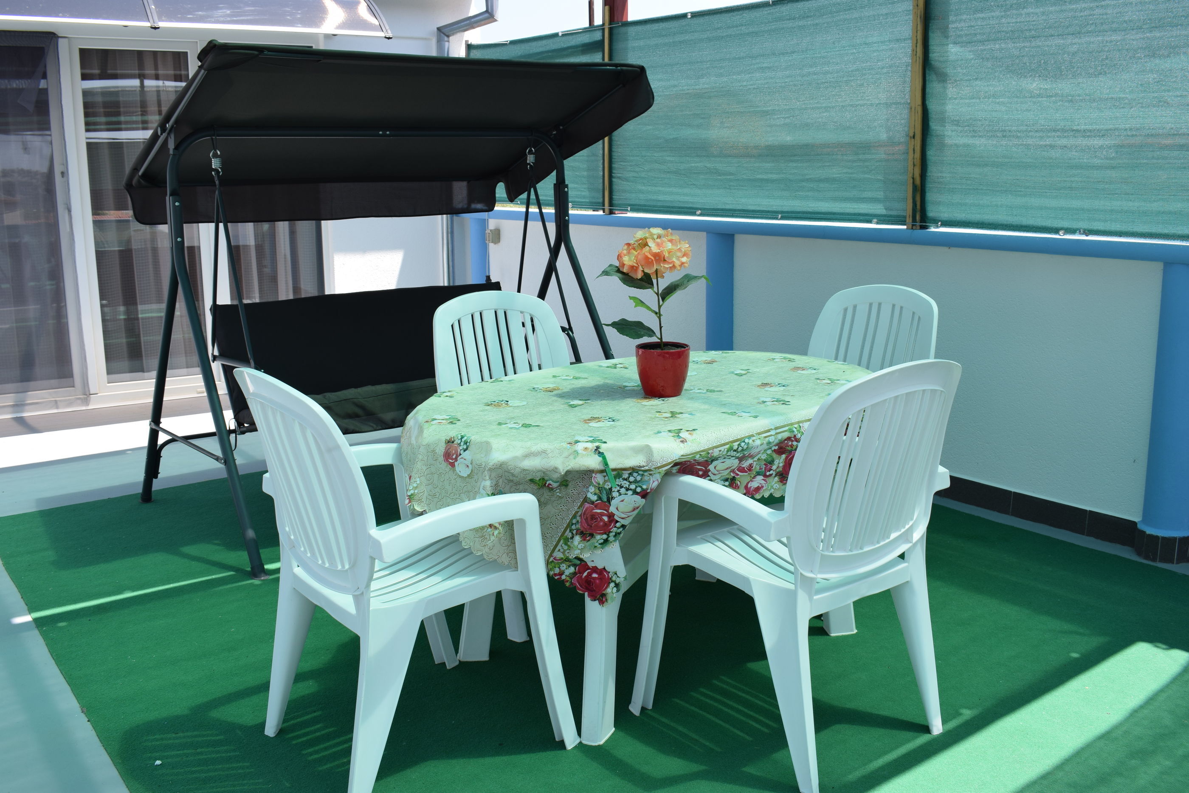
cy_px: 396
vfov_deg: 41.7
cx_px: 594
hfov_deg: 59.5
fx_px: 1040
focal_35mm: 32
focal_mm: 21
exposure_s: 1/250
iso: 220
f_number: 8
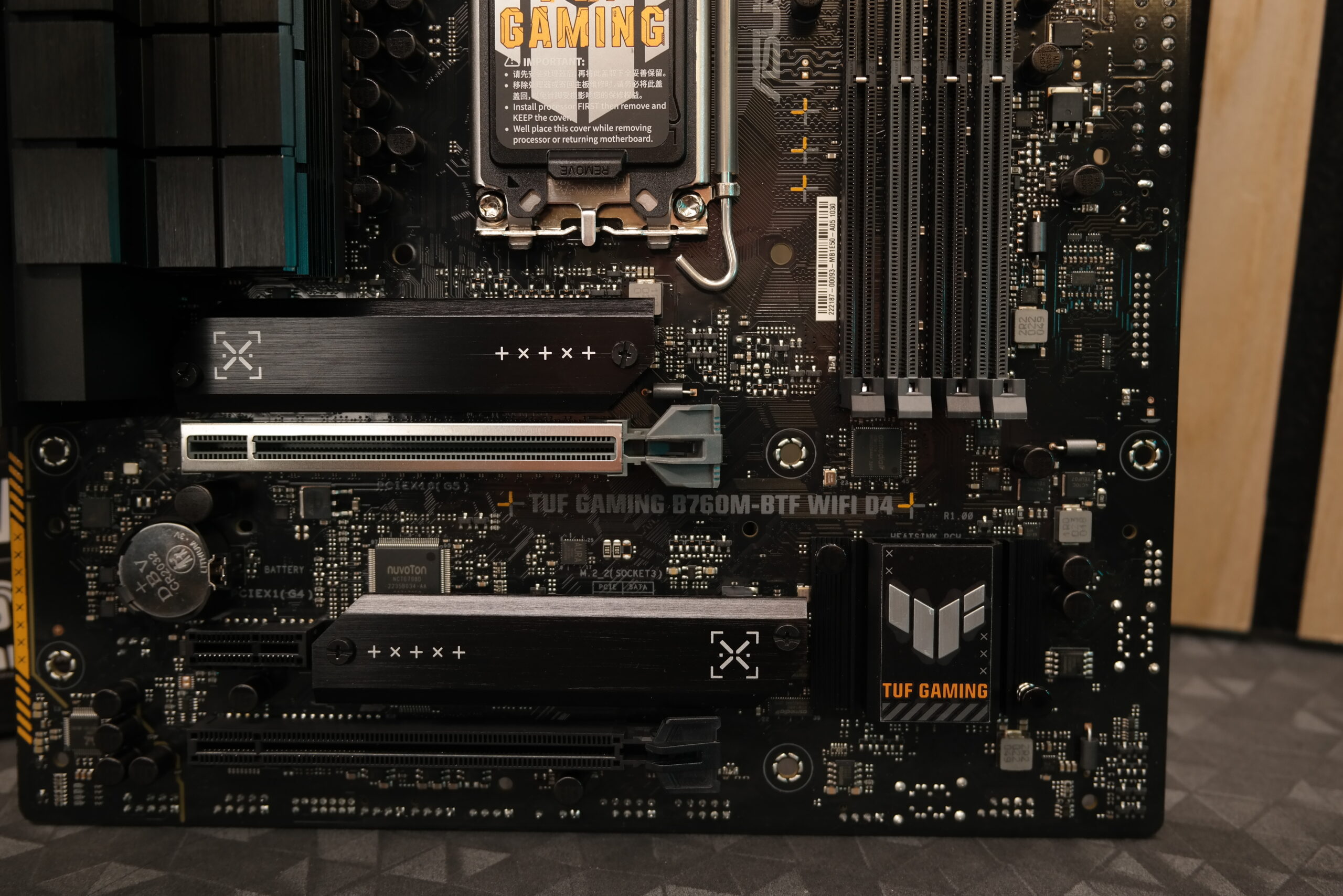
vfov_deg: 43.6
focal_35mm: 30
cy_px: 448
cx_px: 672
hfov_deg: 61.9
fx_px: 1119
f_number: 8
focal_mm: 20
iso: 200
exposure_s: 1/30
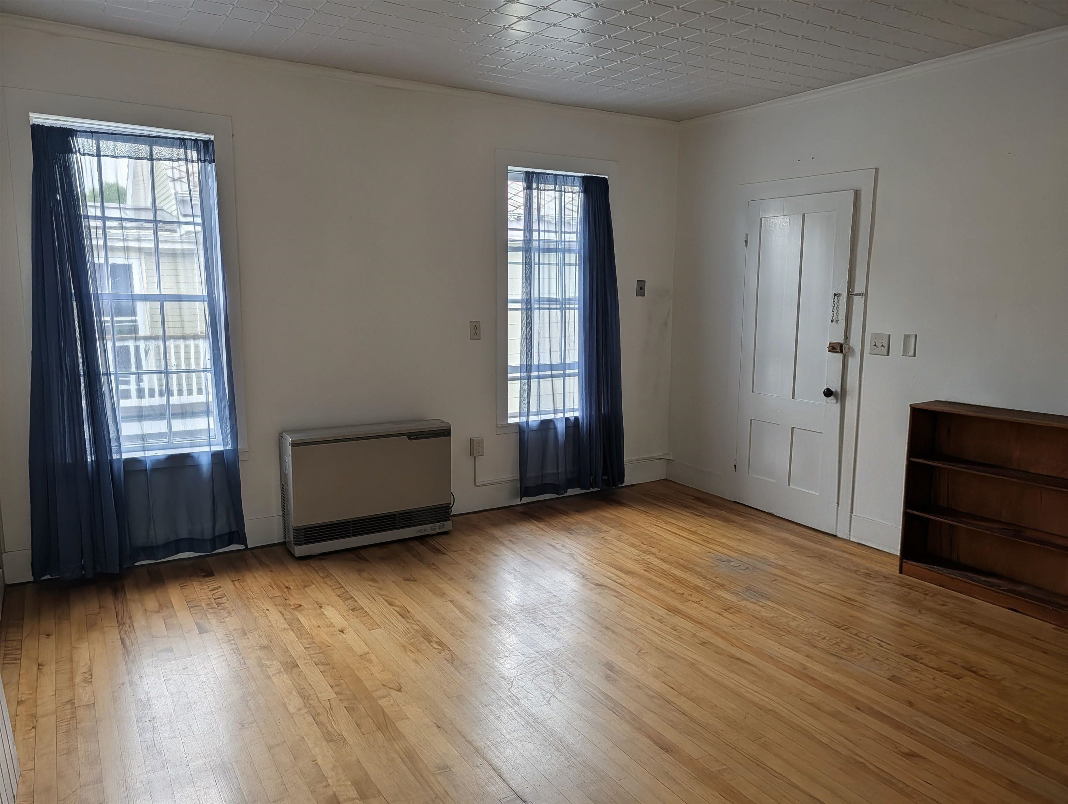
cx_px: 534
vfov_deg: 56.9
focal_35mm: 24
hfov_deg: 71.5
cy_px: 402
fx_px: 742
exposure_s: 1/51.6
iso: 23
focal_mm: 6.9
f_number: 1.68
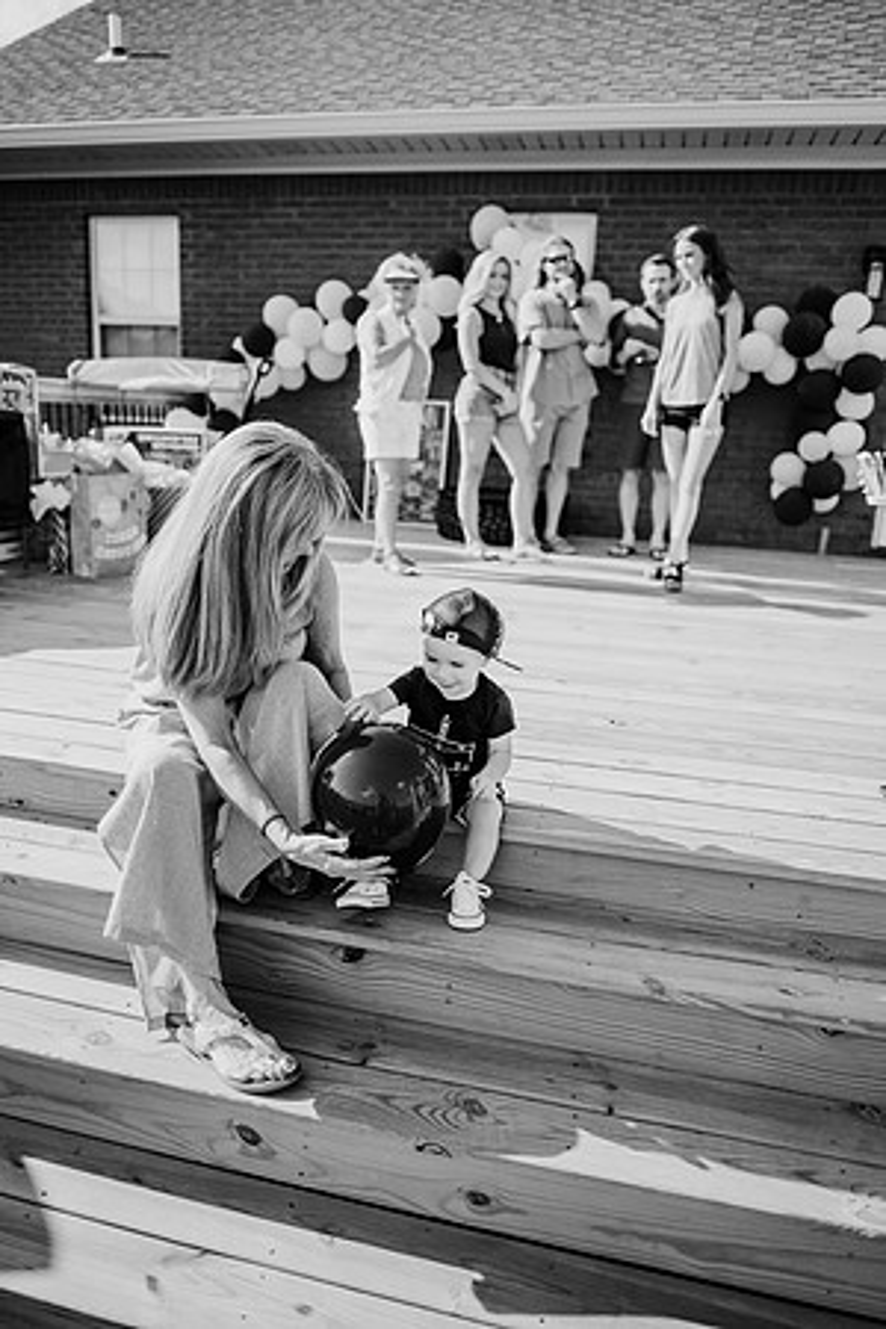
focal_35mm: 24
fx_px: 886
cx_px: 443
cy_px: 664
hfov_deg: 53.1
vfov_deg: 73.7
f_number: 2.2
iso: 100
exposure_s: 1/2000
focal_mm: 24
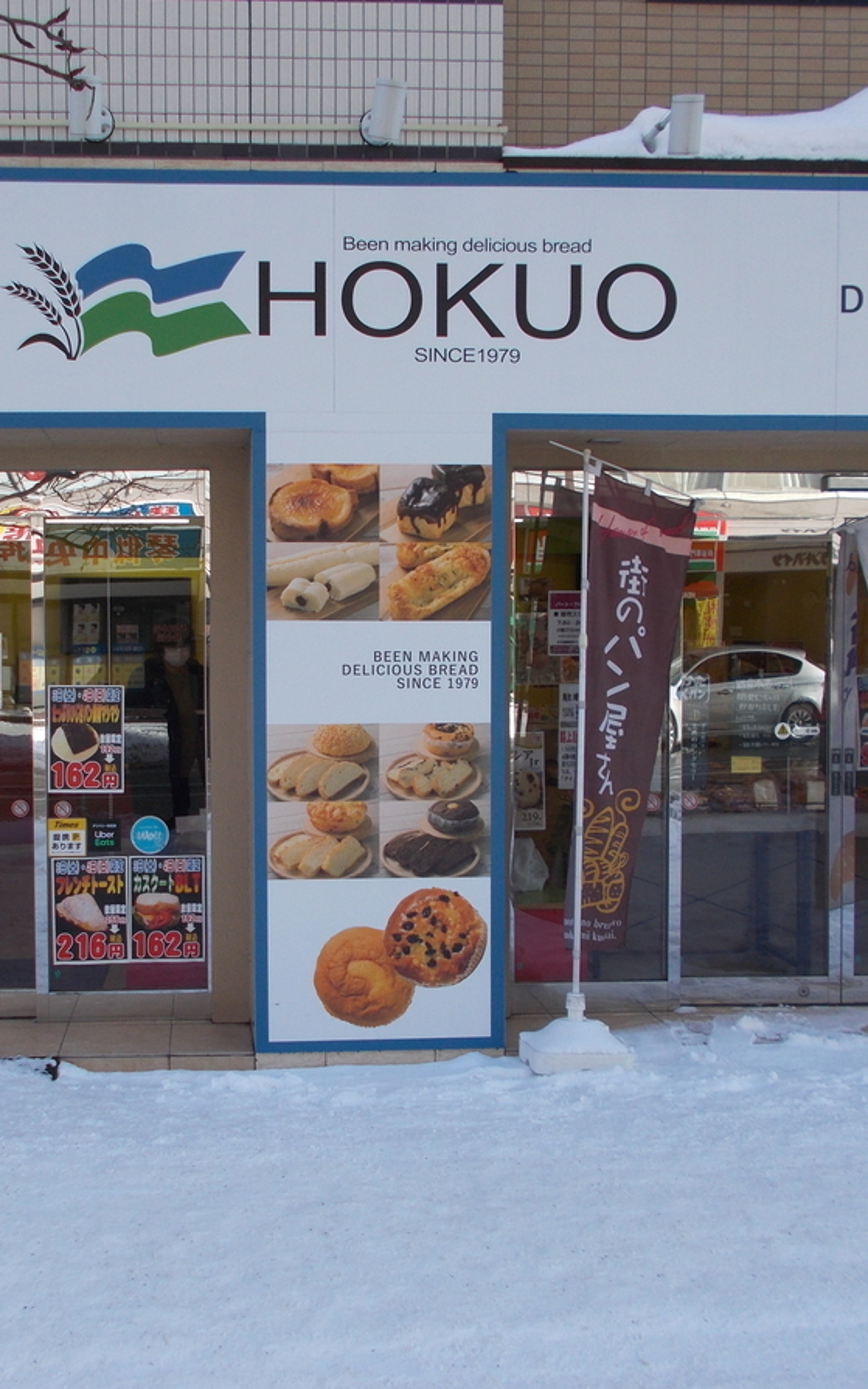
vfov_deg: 52.7
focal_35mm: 37
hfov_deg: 34.1
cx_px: 276
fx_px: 1400
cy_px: 696
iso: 80
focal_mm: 4.6
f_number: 3.2
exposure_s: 1/320
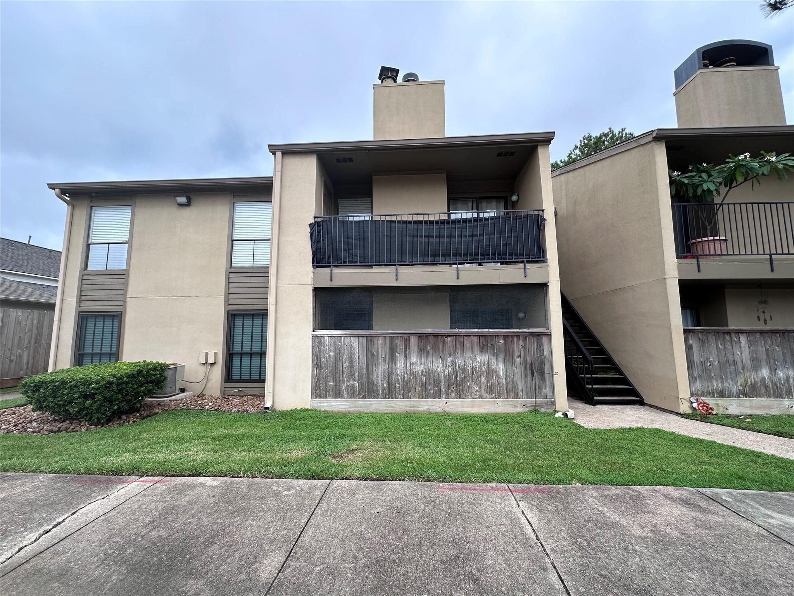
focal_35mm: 14
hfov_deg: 102.1
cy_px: 298
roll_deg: -0.8
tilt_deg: +7.0
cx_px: 397
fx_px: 321
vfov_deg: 85.7
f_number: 2.2
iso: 40
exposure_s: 1/379
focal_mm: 2.22
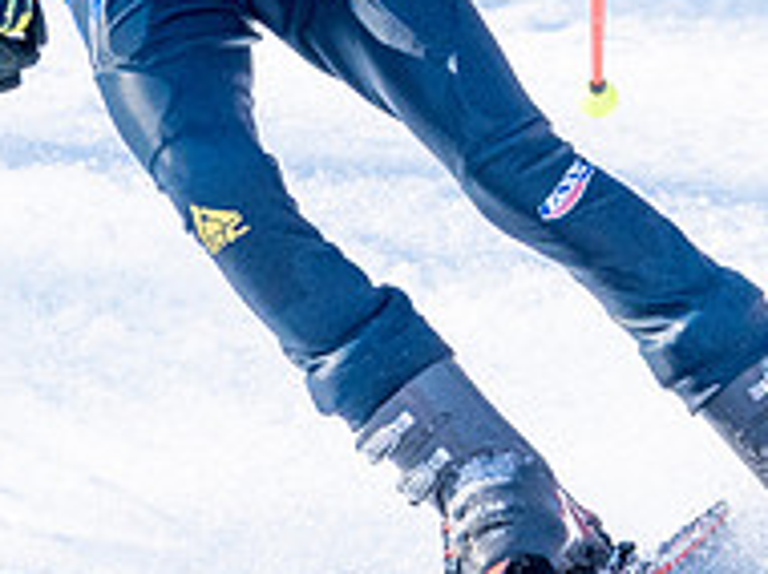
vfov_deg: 0.7
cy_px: -180
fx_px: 48261
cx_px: 563
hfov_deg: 0.9
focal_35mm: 2178
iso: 1250
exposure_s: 1/2000
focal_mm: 560
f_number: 8
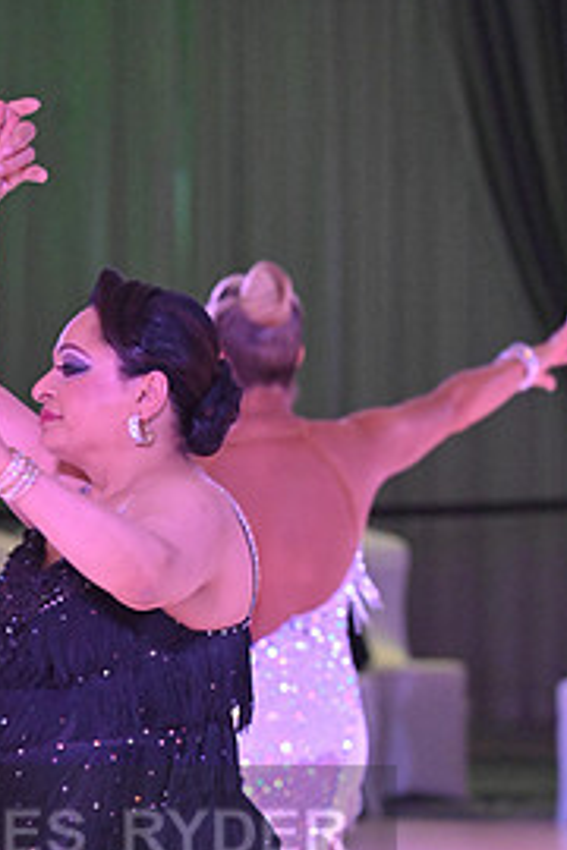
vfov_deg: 6.0
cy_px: 872
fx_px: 8126
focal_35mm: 344
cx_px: -36
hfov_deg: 4.0
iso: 8000
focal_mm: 160
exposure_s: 1/400
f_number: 6.3
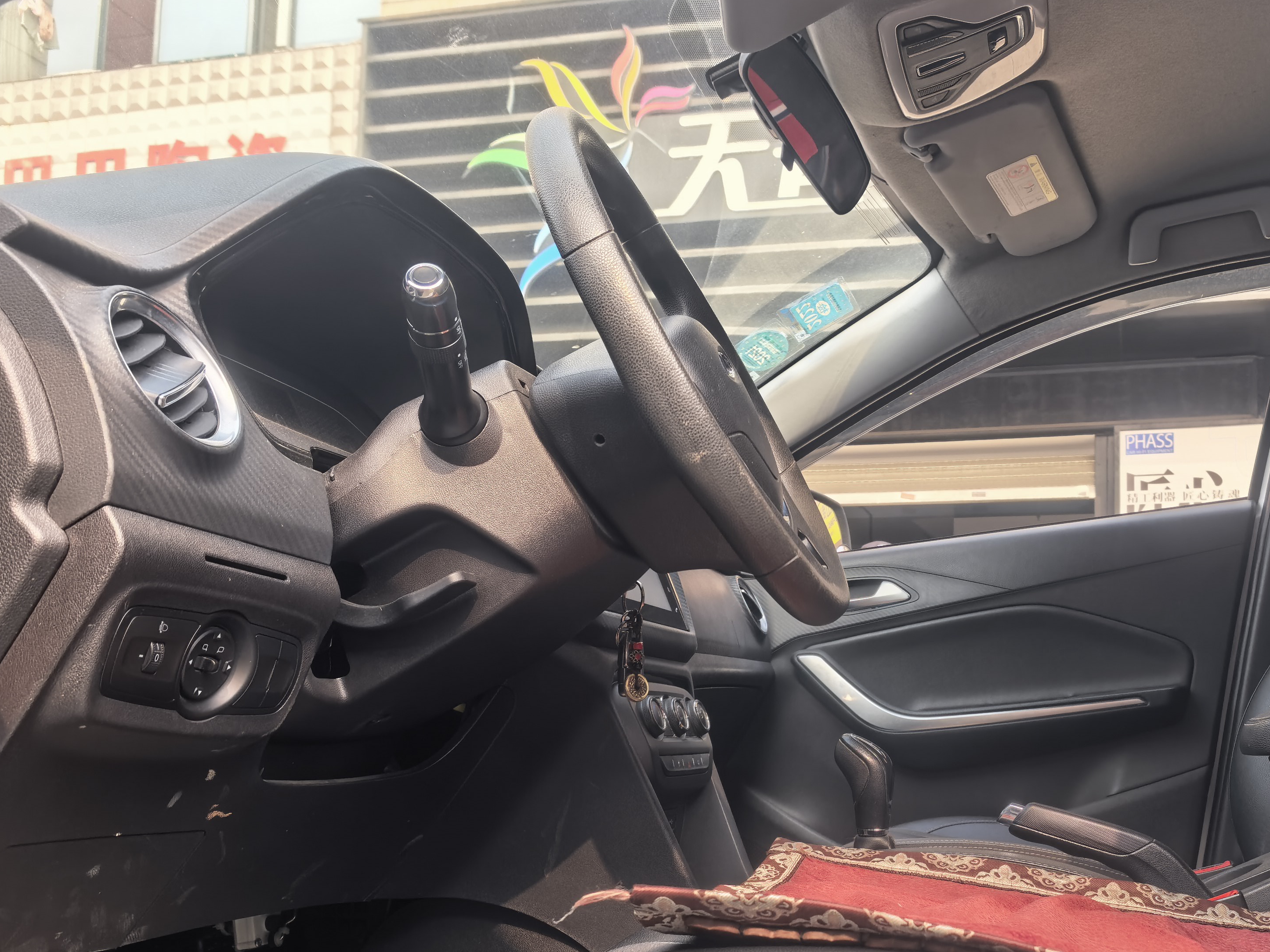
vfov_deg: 41.2
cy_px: 642
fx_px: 1247
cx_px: 881
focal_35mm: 34
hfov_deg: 52.6
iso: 50
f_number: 2
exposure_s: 1/301
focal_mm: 5.75
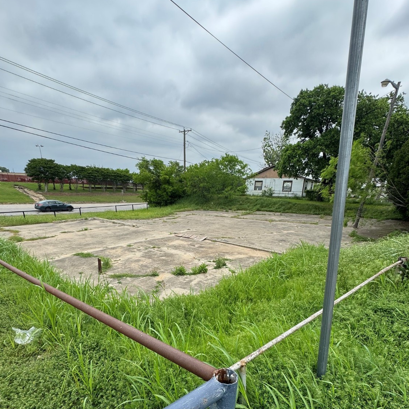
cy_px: 264
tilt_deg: -18.9
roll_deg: -0.4
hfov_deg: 84.0
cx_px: 201
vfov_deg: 81.8
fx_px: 227
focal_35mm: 17
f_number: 2.2
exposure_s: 1/932
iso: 40
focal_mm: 2.22
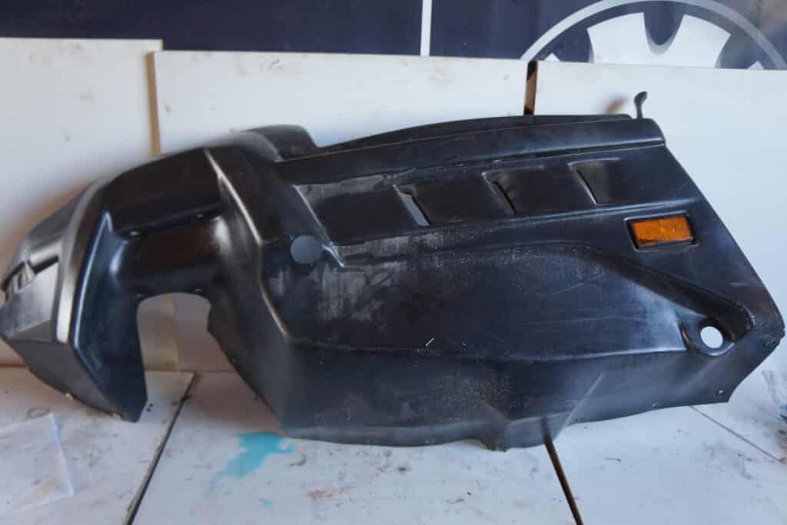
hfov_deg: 61.9
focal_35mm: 30
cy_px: 262
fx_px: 656
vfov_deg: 43.6
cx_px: 394
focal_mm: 20
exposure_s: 1/50
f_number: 3.5
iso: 400
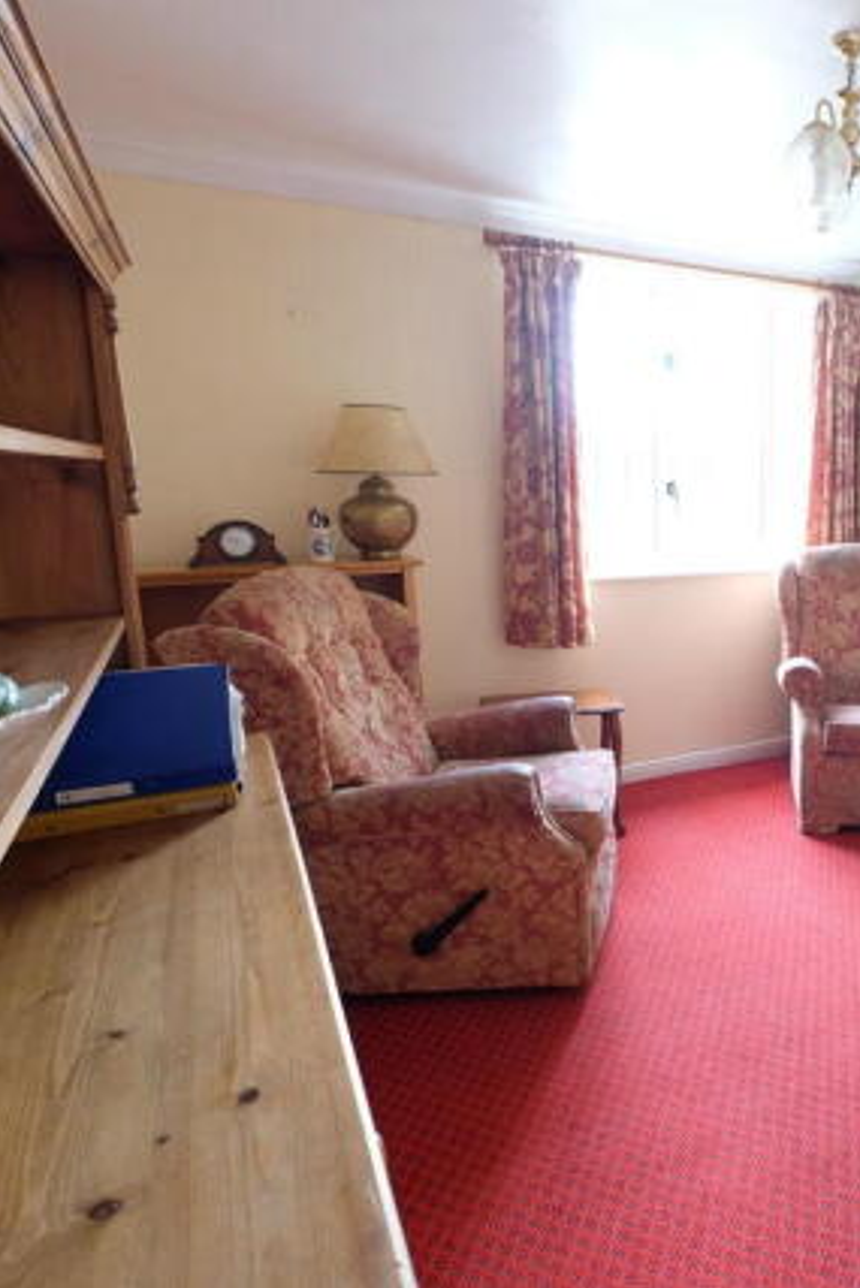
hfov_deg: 48.6
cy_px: 632
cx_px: 792
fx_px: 823
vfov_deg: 76.1
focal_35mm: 23
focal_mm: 10
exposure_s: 1/20
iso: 1600
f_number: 4
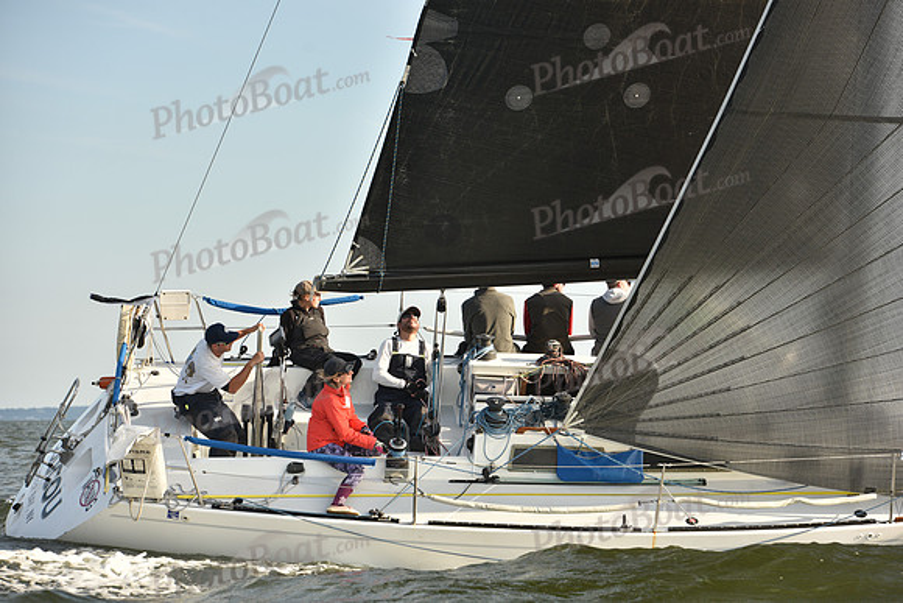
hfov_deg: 15.8
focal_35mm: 130
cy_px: 302
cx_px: 452
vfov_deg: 10.6
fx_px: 3261
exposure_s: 1/800
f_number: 5.6
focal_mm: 130
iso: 250
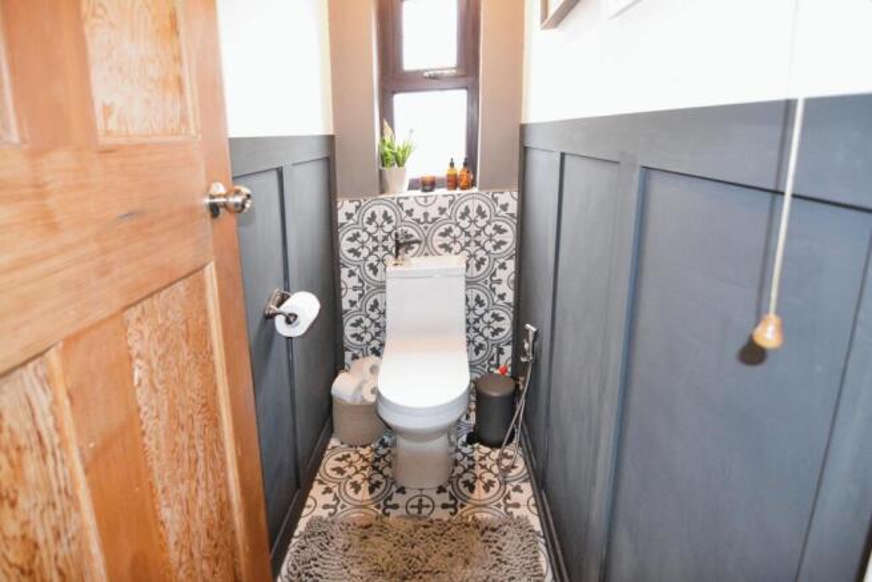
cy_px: 291
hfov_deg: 95.0
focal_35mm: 16
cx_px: 436
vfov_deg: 72.1
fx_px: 400
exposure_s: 1/60
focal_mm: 11
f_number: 2.8
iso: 1250
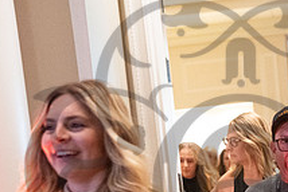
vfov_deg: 14.1
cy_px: 221
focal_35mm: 95
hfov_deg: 21.1
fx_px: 760
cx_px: 241
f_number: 2.8
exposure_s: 1/160
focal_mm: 35
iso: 4000
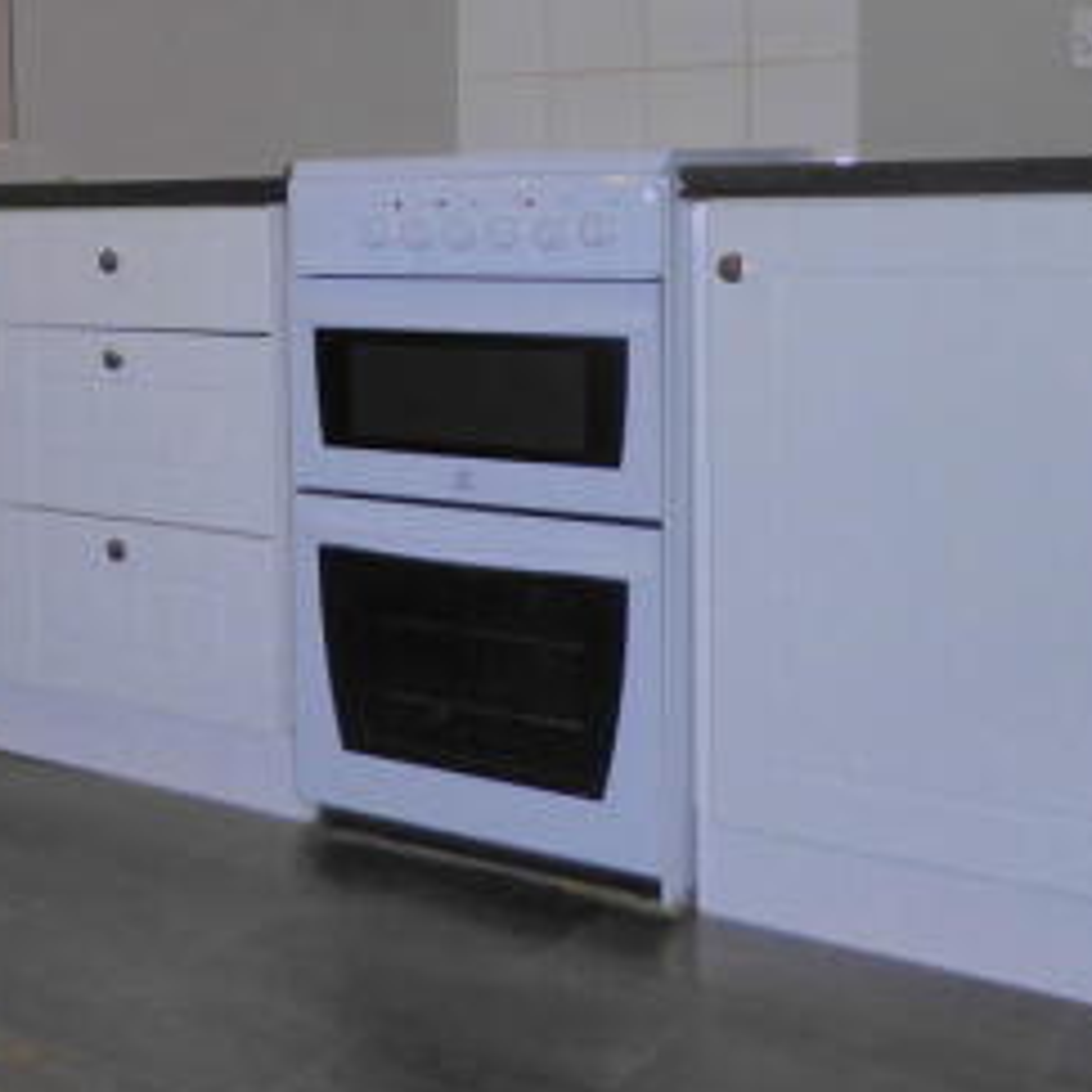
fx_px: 1892
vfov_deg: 31.7
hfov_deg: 29.6
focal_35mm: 53
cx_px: -47
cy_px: 294
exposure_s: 1/60
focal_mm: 4.3
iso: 100
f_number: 3.3
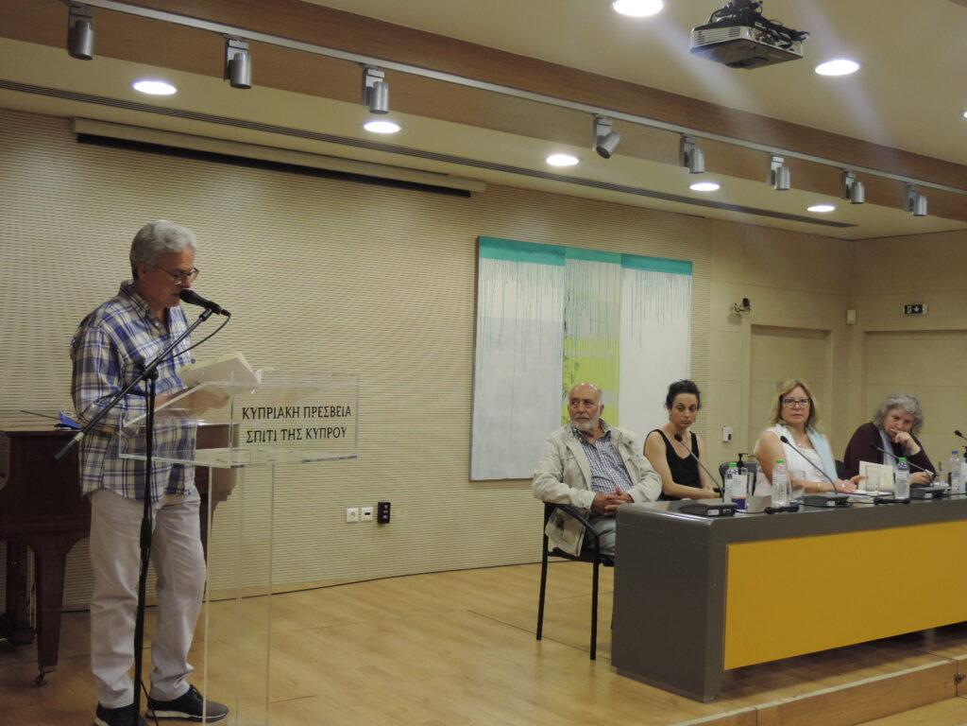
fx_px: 1117
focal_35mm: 40
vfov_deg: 36.0
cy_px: 363
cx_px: 484
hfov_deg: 46.8
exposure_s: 1/30
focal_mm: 7.1
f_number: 3.3
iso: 400
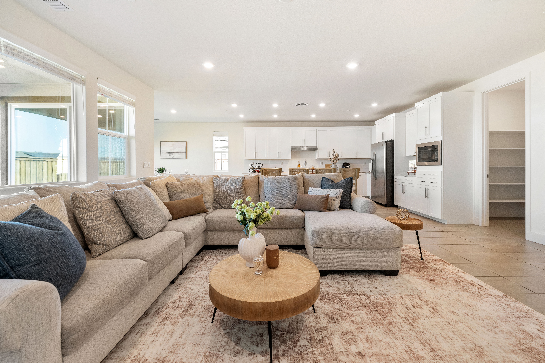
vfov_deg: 81.2
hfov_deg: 104.3
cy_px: 182
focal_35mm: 14
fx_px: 212
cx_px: 272
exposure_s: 1/5
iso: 400
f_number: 7.1
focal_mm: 14
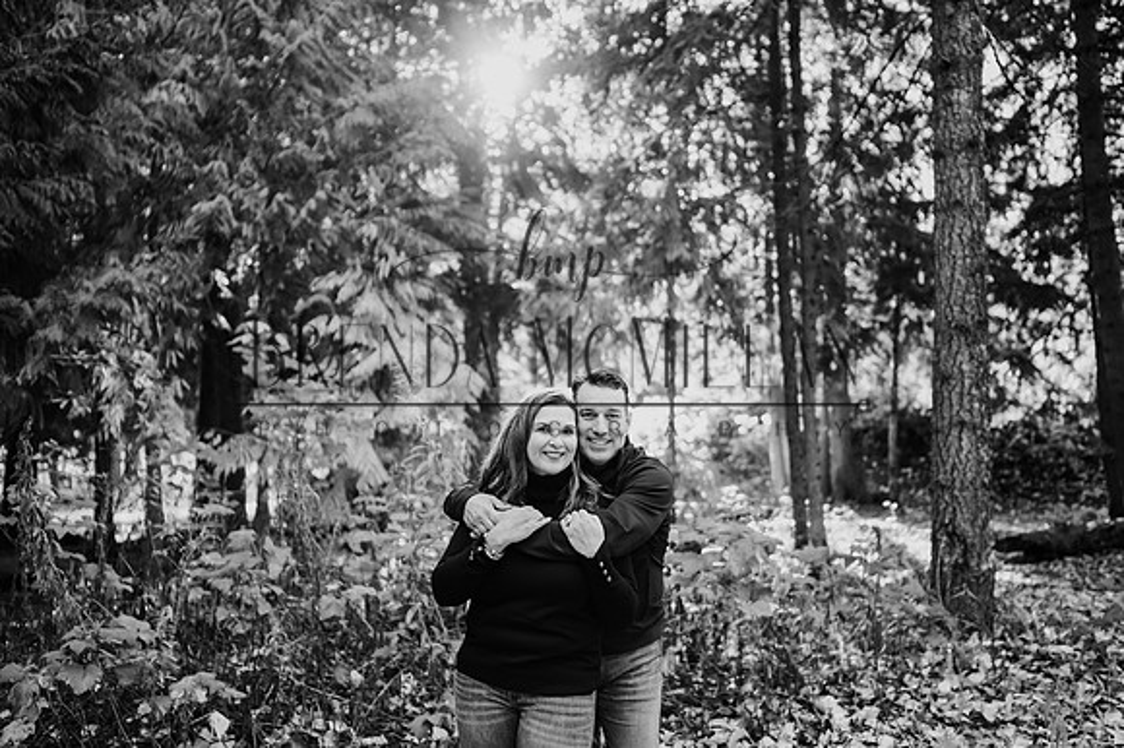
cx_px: 575
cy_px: 392
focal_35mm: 37
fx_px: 1150
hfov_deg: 52.1
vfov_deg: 36.0
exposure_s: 1/500
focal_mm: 35
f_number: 1.8
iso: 400
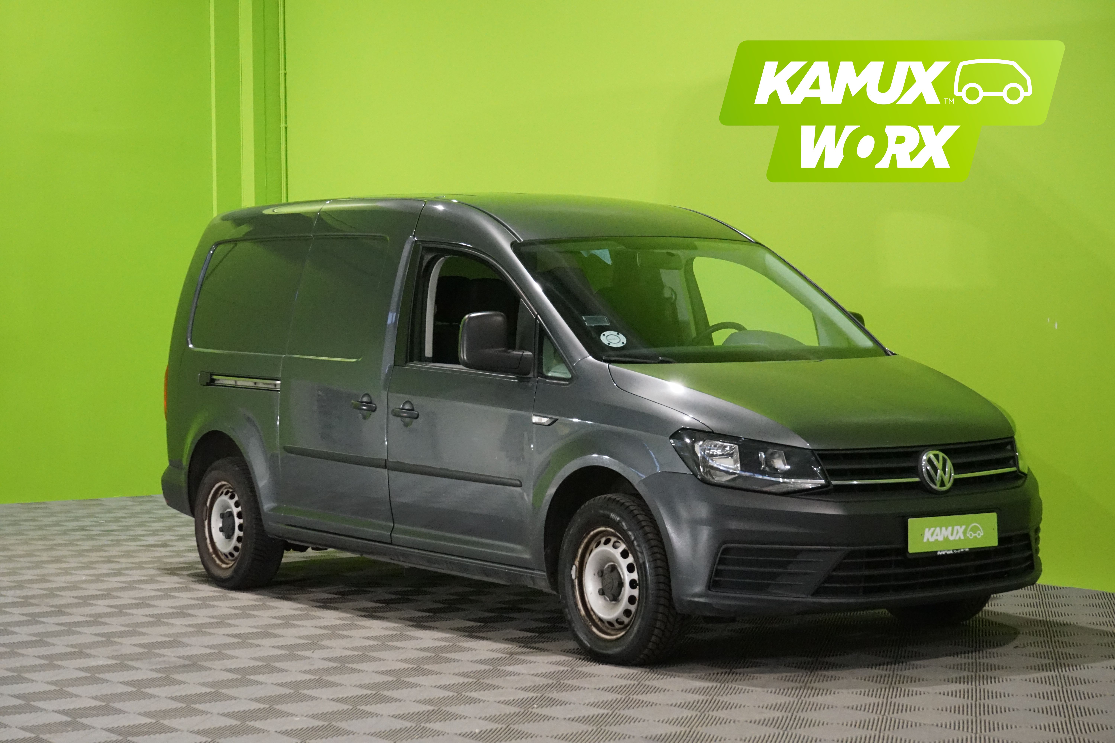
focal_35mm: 70
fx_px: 2168
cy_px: 372
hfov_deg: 28.8
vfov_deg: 19.5
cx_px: 558
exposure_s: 1/50
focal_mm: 70
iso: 6400
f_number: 14
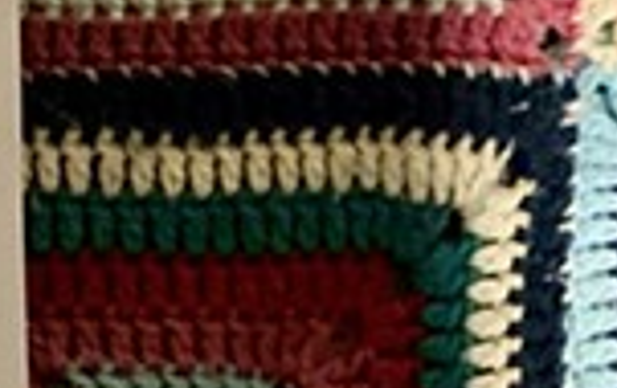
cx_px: -613
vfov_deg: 10.1
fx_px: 2190
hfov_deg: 13.7
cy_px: 188
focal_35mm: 130
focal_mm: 3
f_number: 1.8
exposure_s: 1/20
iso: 500
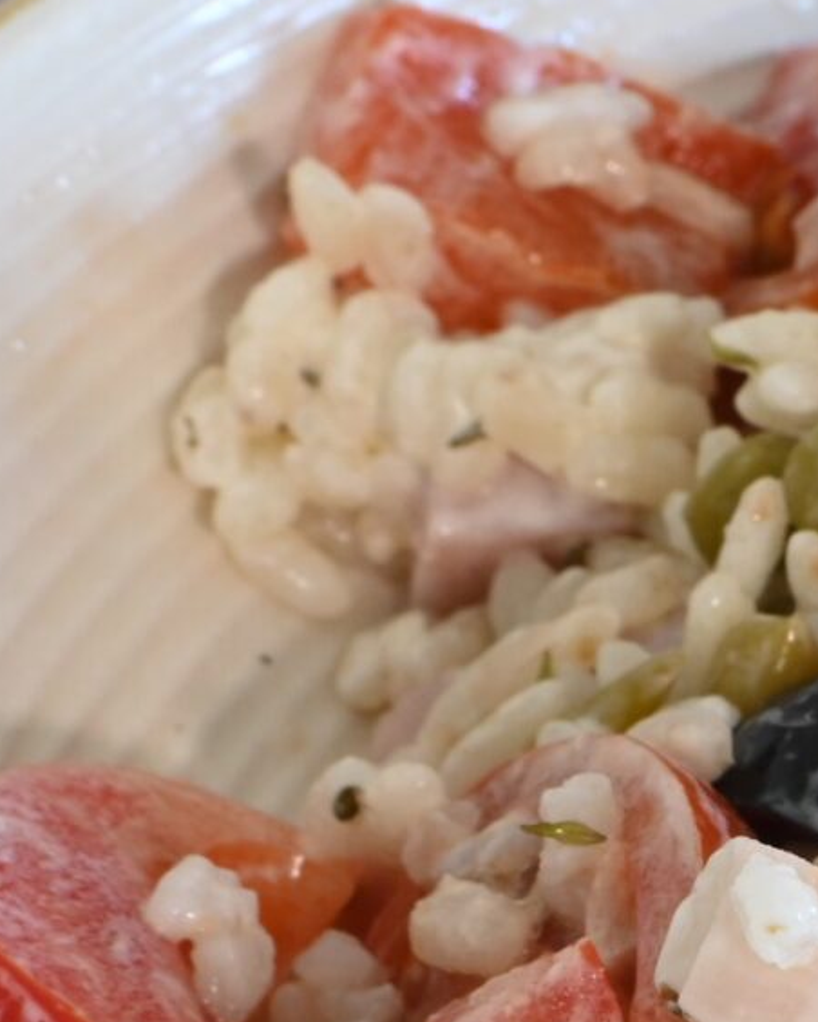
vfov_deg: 8.7
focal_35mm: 221
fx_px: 6688
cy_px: 991
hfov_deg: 6.8
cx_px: 1667
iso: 250
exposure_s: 1/3
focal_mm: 35
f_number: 11
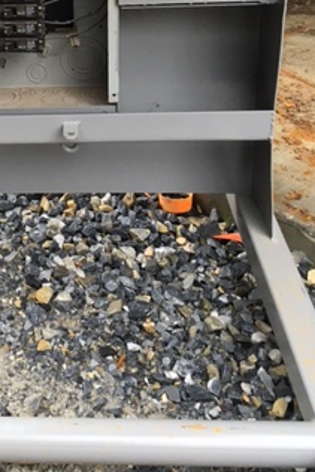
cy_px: 28
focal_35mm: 61
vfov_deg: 31.0
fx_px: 800
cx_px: -3
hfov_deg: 21.5
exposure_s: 1/30
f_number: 2.2
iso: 25
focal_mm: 4.15
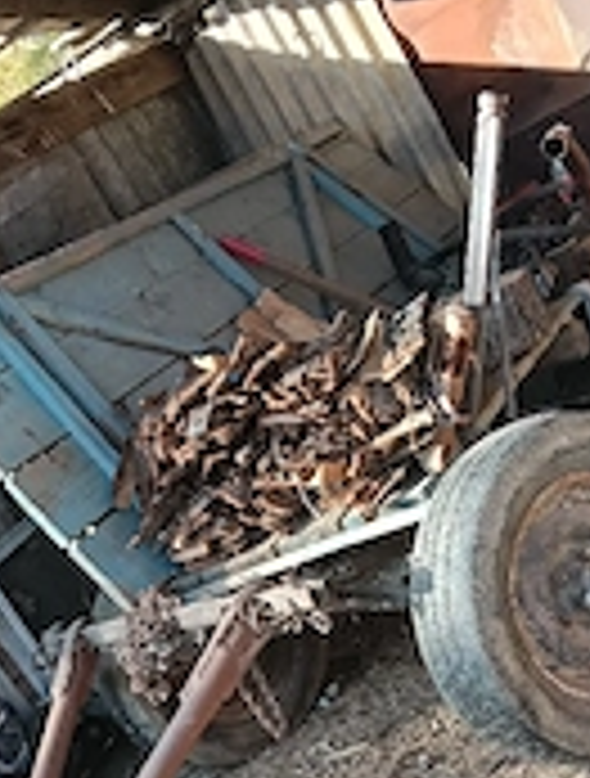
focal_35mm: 62
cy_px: 720
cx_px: 149
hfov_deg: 23.6
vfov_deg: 29.6
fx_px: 1400
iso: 64
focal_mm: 3.98
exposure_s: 1/101
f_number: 1.8
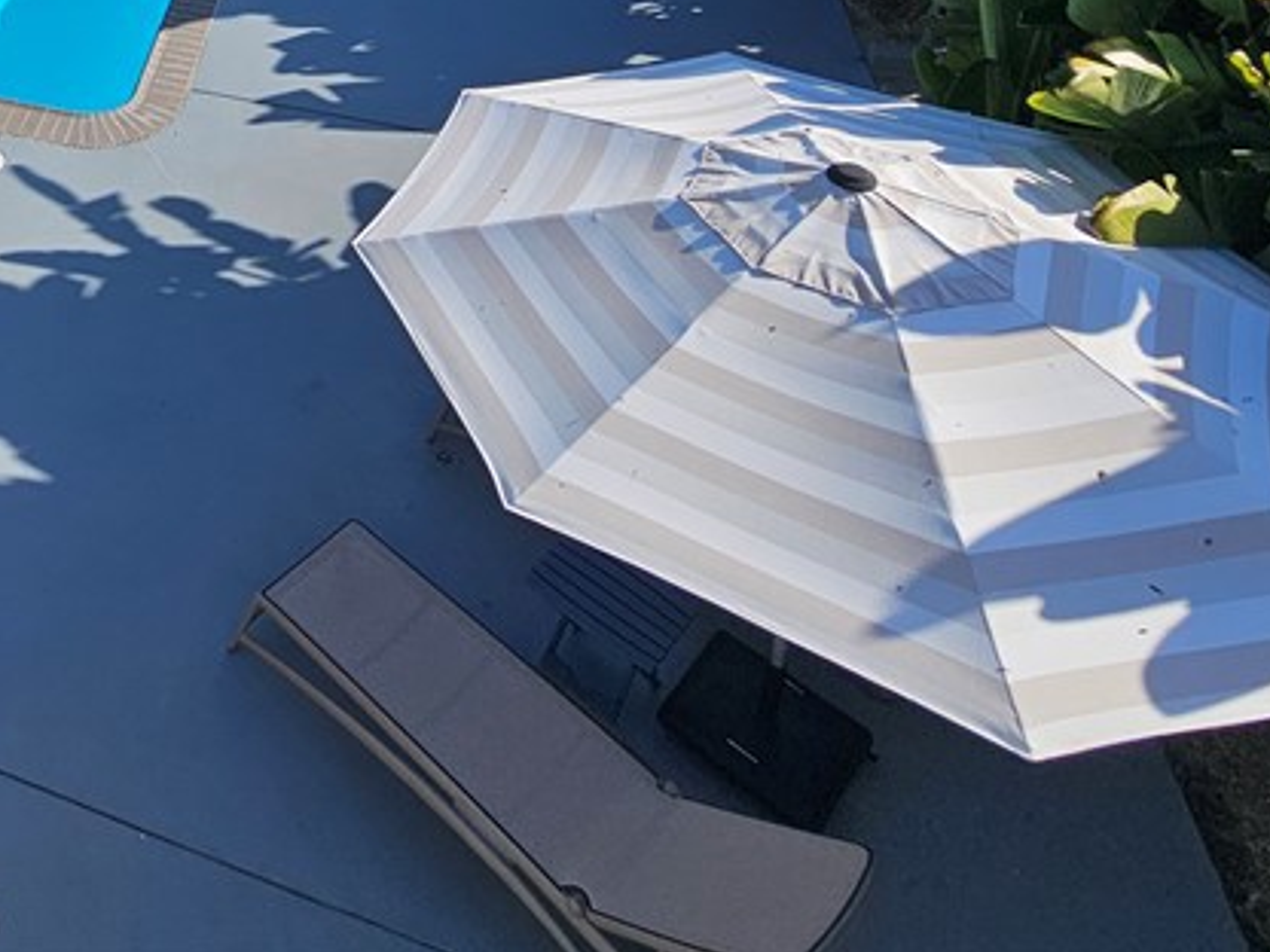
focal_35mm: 32
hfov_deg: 43.7
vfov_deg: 34.5
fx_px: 1174
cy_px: -214
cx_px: -128
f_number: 2.2
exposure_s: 1/2463
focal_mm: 2.2
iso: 50
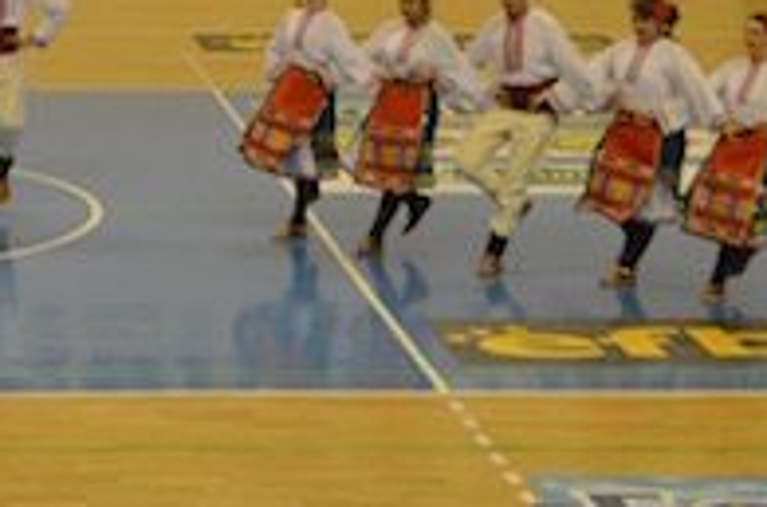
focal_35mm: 151
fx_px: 3209
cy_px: 81
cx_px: -173
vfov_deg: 9.0
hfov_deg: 13.2
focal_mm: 28
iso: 400
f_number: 5
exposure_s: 1/100
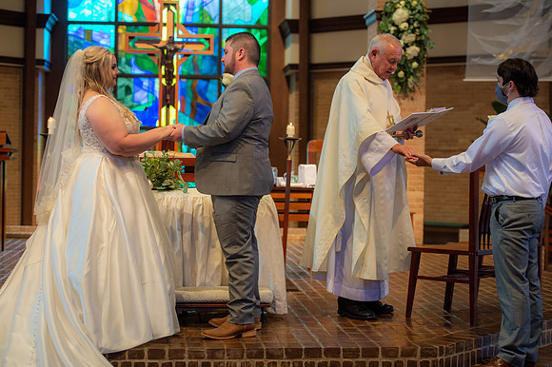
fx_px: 1073
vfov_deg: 19.4
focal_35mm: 70
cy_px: 184
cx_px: 276
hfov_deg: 28.9
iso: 1250
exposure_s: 1/125
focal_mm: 70
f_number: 3.2
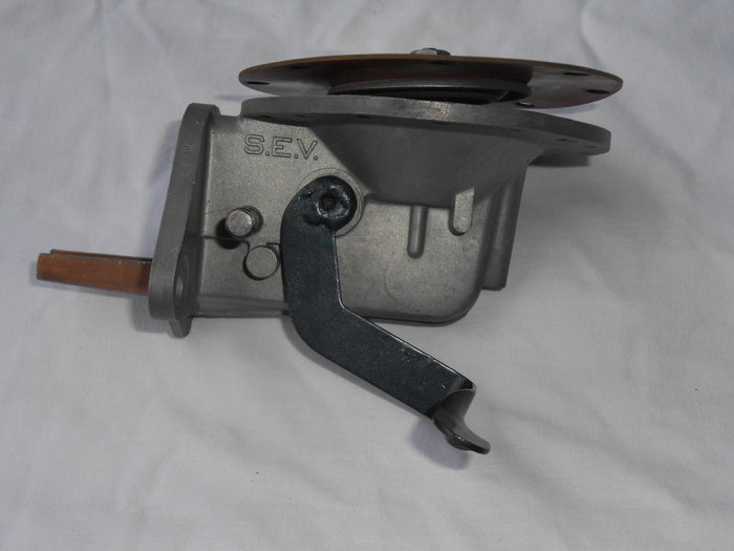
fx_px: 933
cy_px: 276
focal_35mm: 44
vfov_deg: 32.9
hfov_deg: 42.9
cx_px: 367
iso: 250
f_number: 14.2
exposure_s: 1/30
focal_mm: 7.8
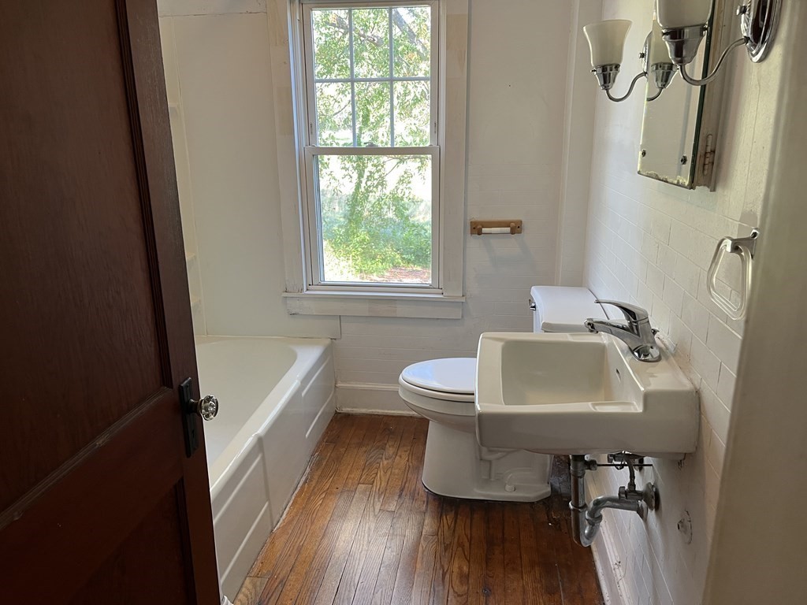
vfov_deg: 53.1
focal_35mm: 26
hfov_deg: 67.3
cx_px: 404
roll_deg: +0.9
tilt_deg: -16.2
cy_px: 302
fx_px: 606
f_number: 1.6
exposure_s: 1/60
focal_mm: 5.1
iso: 100
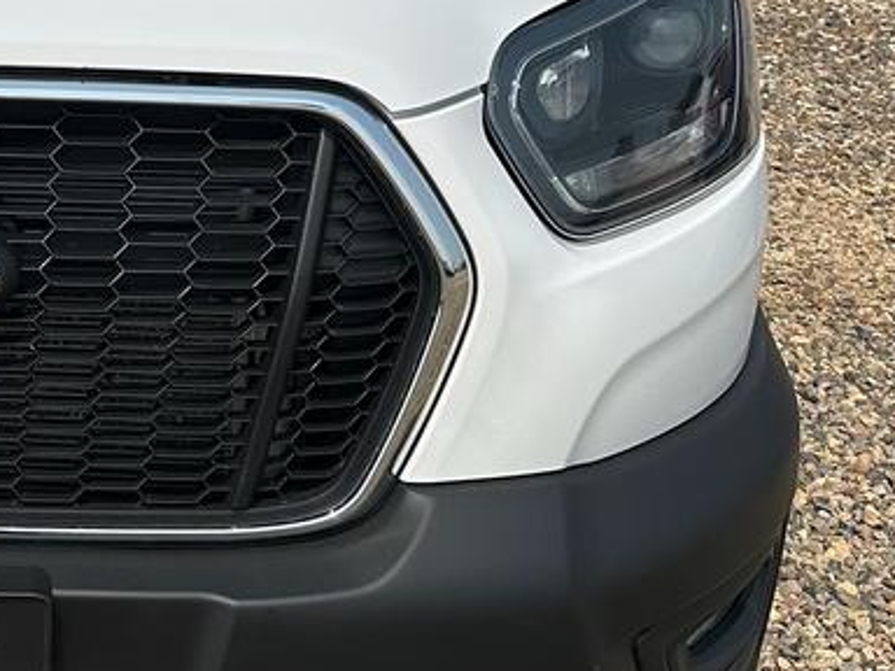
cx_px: -217
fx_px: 2068
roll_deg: +1.3
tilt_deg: -9.4
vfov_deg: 17.8
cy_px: -47
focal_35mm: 80
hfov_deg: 22.3
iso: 80
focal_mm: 6.86
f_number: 1.78
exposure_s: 1/9709
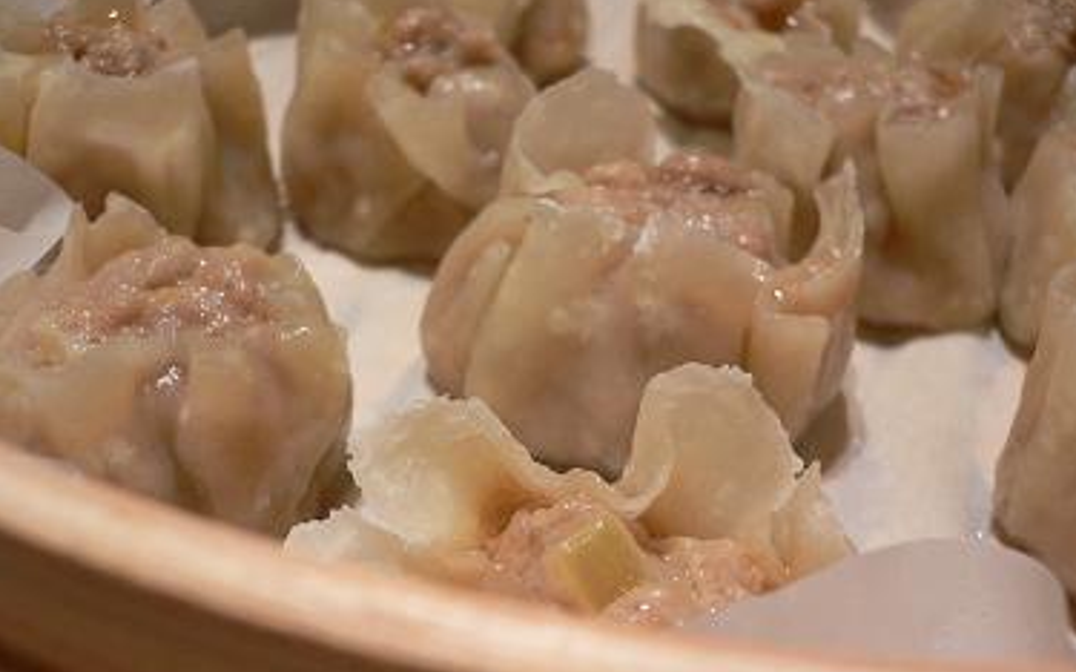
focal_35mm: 38
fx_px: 1114
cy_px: 396
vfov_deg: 33.5
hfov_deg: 51.6
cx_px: 545
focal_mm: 5.8
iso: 100
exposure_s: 1/25
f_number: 2.8
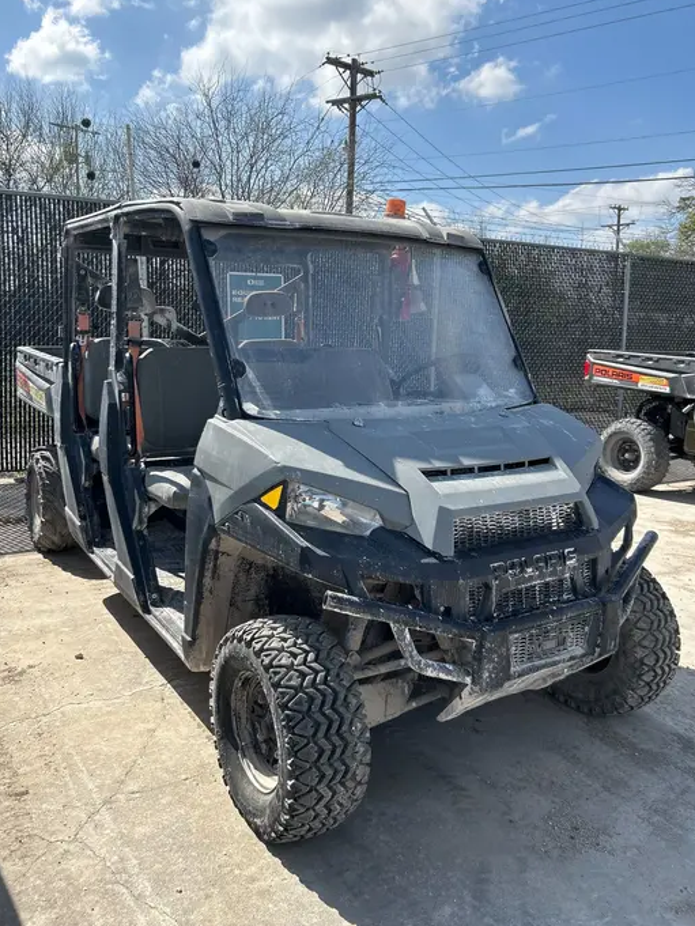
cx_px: 339
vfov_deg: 63.4
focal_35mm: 28
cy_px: 437
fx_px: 749
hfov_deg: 49.8
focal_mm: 5.7
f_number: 1.5
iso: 50
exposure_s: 1/3968
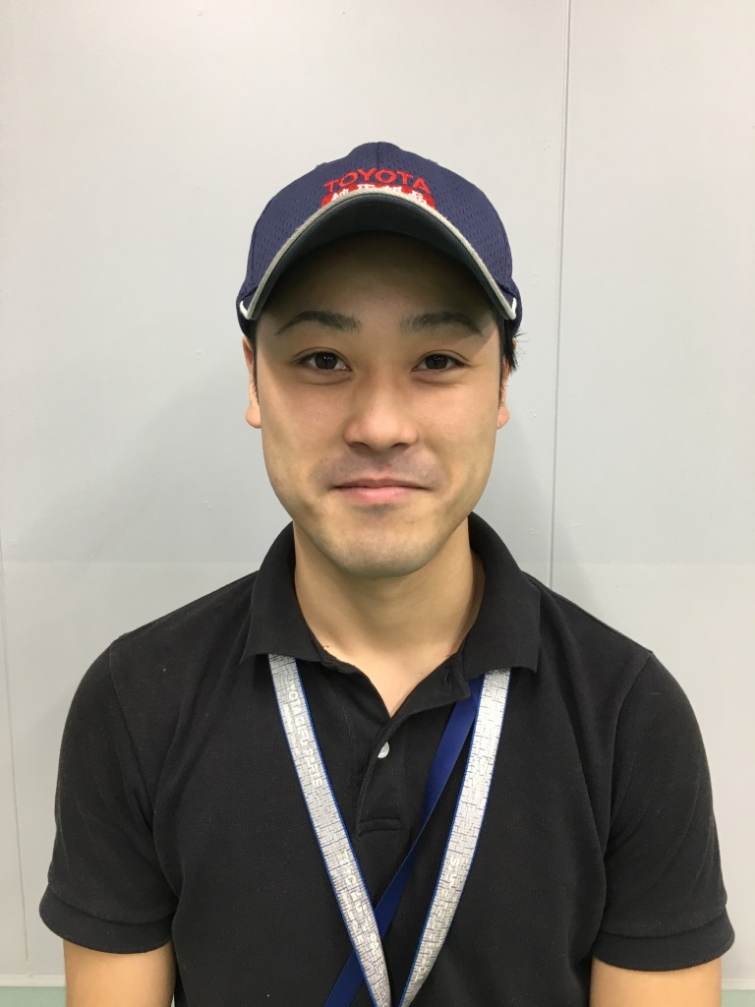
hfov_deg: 48.2
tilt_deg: -8.1
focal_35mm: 29
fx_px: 843
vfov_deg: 61.7
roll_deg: -0.1
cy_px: 504
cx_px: 378
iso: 80
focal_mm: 4.15
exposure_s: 1/30
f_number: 2.2
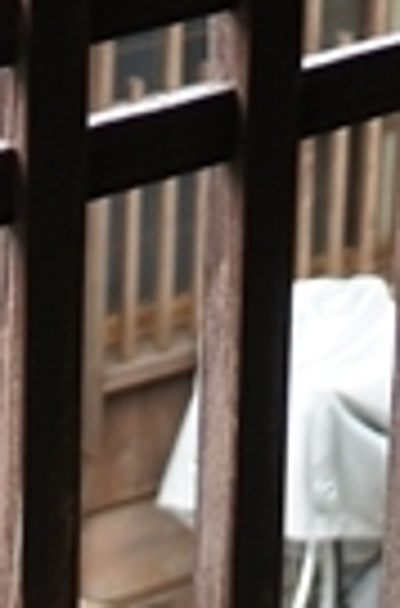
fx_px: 2990
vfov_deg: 11.1
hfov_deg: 7.7
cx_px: 249
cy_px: -329
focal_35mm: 178
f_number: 4
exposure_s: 1/160
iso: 250
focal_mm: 20
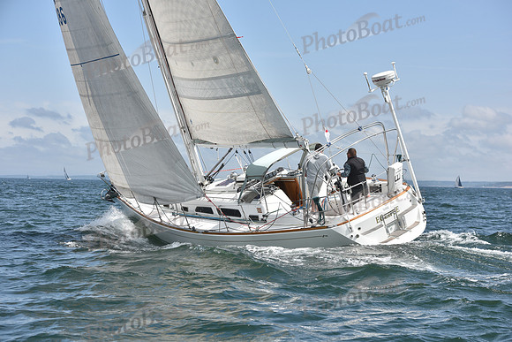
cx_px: 256
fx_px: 1223
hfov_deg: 23.6
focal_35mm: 86
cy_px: 171
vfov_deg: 15.9
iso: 200
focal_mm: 86
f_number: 6.3
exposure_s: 1/1250
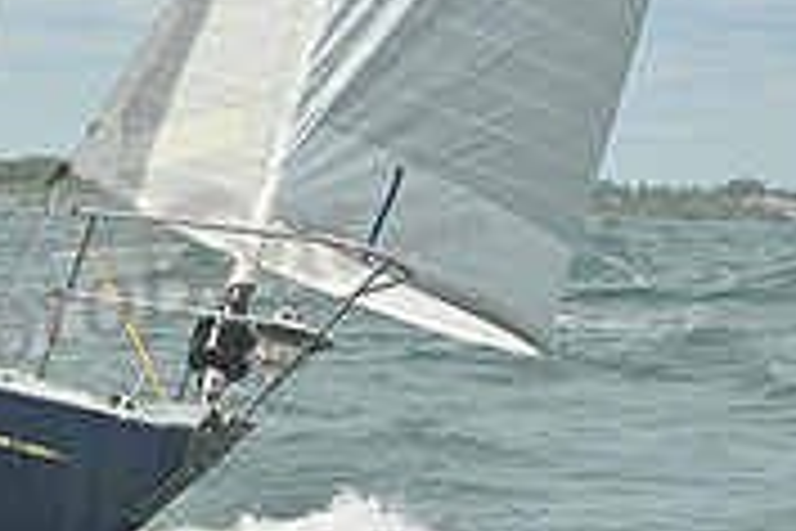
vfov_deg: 6.0
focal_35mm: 229
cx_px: -378
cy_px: 115
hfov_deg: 8.8
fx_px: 5063
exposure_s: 1/1250
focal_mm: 70
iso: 320
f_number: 10
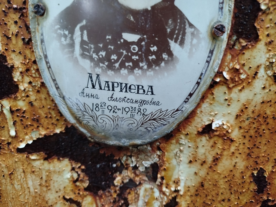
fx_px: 191
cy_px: 104
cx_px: 138
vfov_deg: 56.8
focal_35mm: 24
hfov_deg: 71.6
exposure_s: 1/20
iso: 500
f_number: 1.7
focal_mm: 5.31
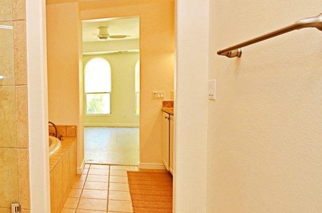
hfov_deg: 53.8
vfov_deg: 42.2
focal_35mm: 31
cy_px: 114
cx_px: 40
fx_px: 277
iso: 280
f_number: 4
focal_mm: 16
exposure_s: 1/60
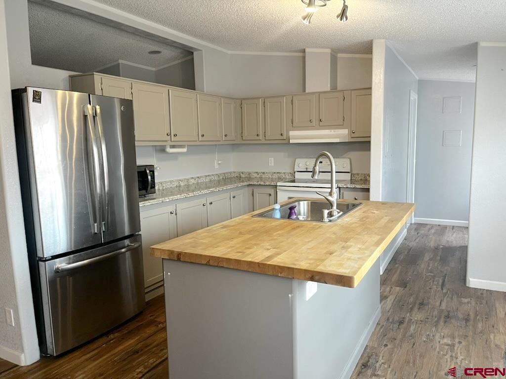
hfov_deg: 67.3
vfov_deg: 53.1
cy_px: 190
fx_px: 380
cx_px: 253
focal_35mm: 26
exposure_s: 1/60
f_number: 1.6
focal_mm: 5.1
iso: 125
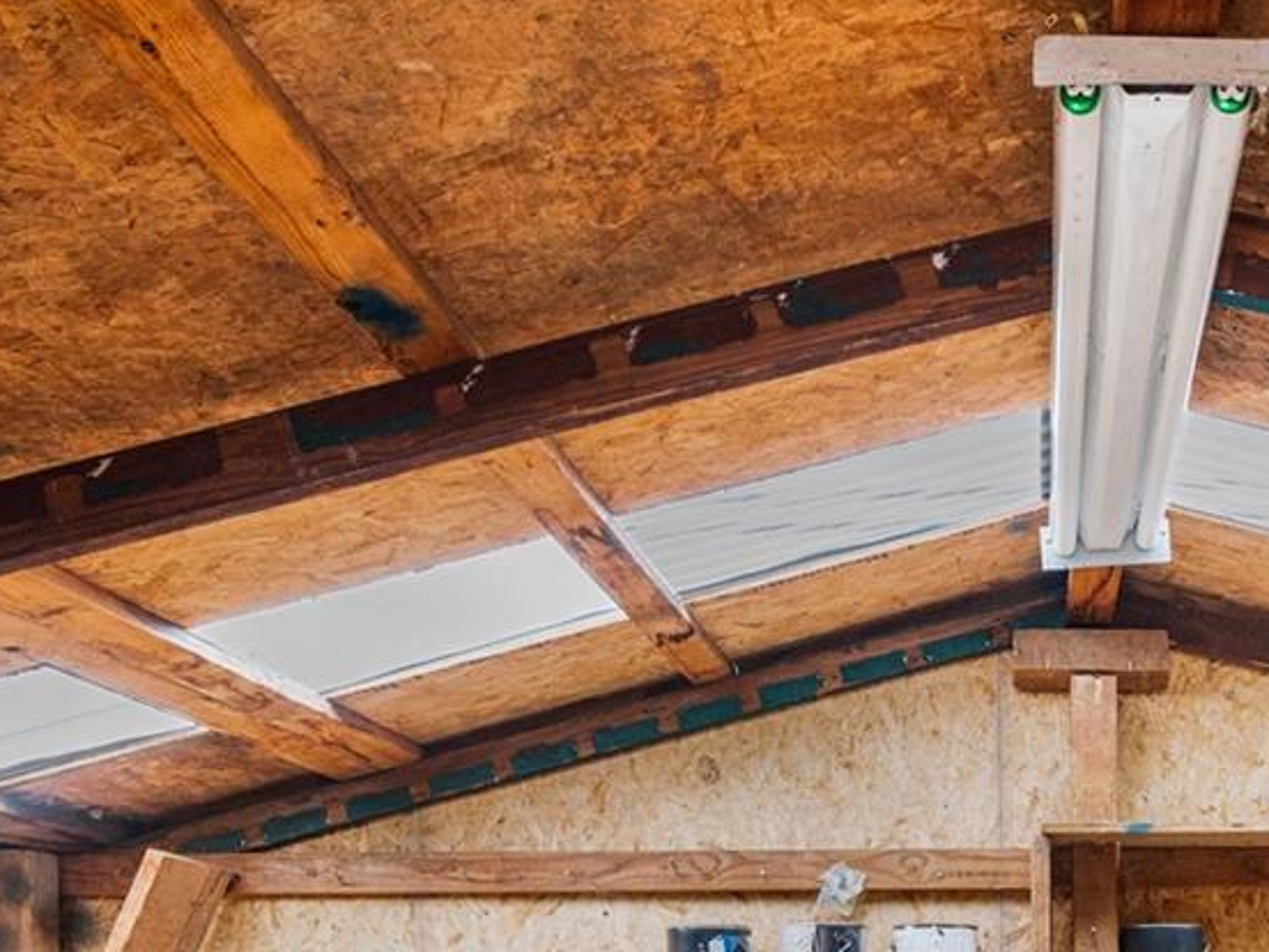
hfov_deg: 44.7
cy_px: 1107
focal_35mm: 39
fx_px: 1430
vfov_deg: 31.6
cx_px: 1074
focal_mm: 14
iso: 2200
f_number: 8
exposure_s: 1/15
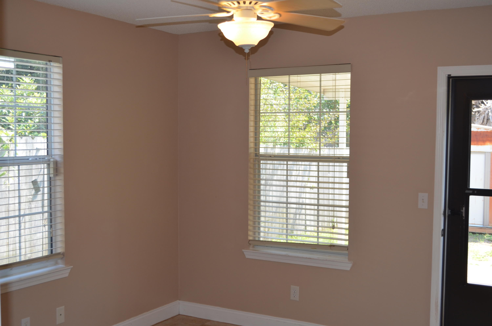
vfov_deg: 30.7
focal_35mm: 44
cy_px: 163
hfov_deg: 45.0
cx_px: 246
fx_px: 593
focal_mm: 29
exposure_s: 1/125
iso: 280
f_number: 4.5
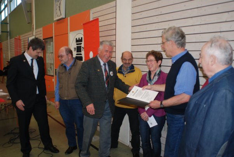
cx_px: 117
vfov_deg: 43.7
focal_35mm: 30
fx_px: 195
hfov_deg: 61.9
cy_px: 78
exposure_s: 1/60
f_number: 2.8
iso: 200
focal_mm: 20
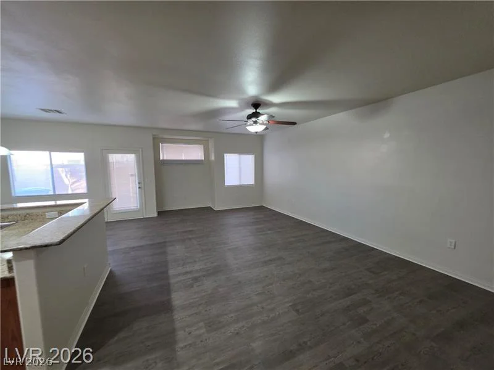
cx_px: 247
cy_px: 185
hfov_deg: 106.2
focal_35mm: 13
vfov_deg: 89.9
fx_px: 186
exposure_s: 1/60
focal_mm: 2.2
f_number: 1.9
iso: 250
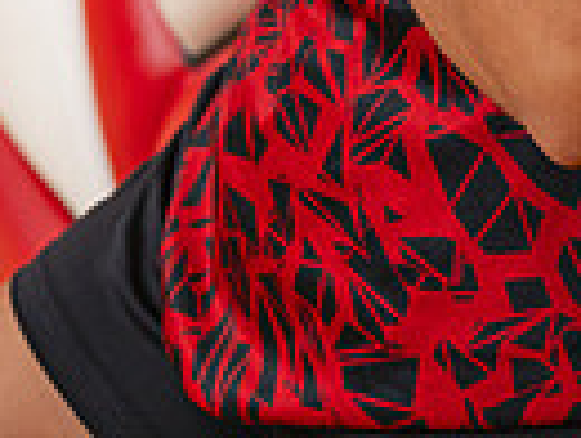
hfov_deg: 15.7
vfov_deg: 10.6
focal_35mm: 123
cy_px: -559
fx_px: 2068
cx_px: 581
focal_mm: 37
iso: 1000
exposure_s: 1/250
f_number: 4
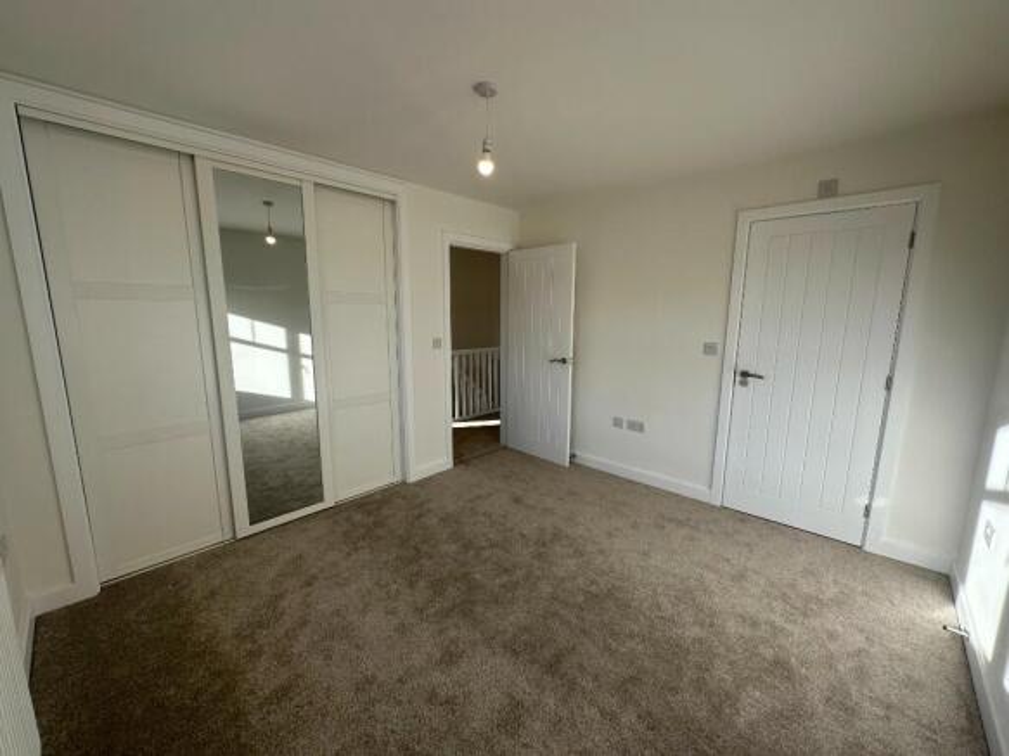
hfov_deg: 102.1
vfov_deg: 85.7
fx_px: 408
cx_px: 504
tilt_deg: -9.7
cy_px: 378
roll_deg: -0.7
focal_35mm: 14
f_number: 2.2
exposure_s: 1/305
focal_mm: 2.22
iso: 40
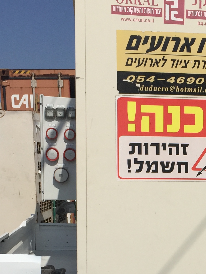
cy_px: 256
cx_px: 187
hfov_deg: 18.8
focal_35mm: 77
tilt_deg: -8.9
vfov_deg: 24.5
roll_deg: +0.9
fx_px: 611
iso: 32
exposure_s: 1/7937
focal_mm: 4.15
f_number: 2.2
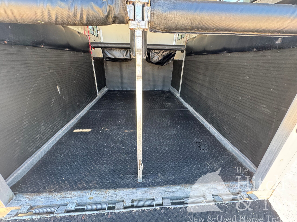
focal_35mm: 14
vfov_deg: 85.7
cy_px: 111
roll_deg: -1.1
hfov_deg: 102.1
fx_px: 120
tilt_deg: -25.2
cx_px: 148
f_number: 2.2
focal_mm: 2.22
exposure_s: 1/99
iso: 250
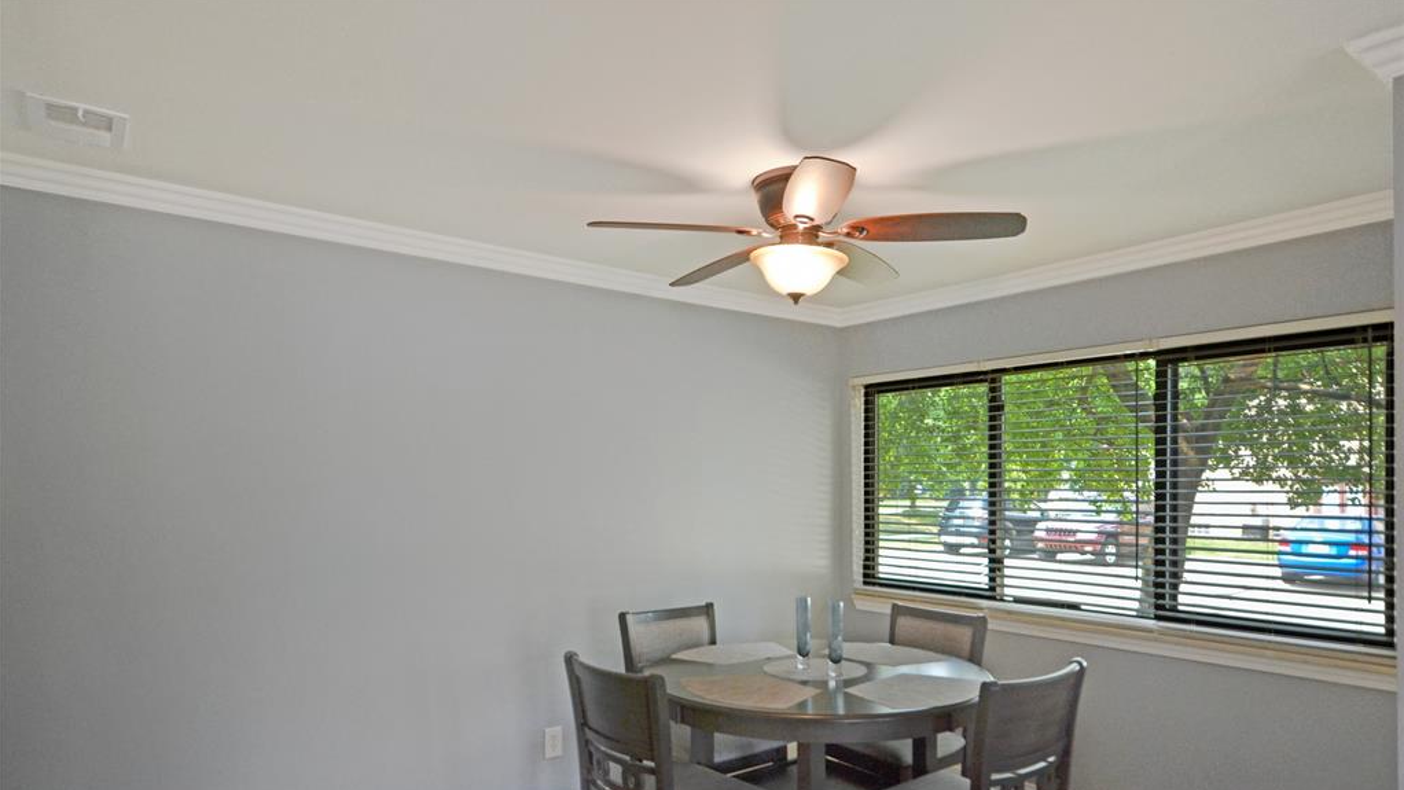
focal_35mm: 22
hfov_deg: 81.2
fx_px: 819
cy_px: 459
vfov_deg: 51.3
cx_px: 702
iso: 400
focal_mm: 14
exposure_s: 1/80
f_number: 4.8
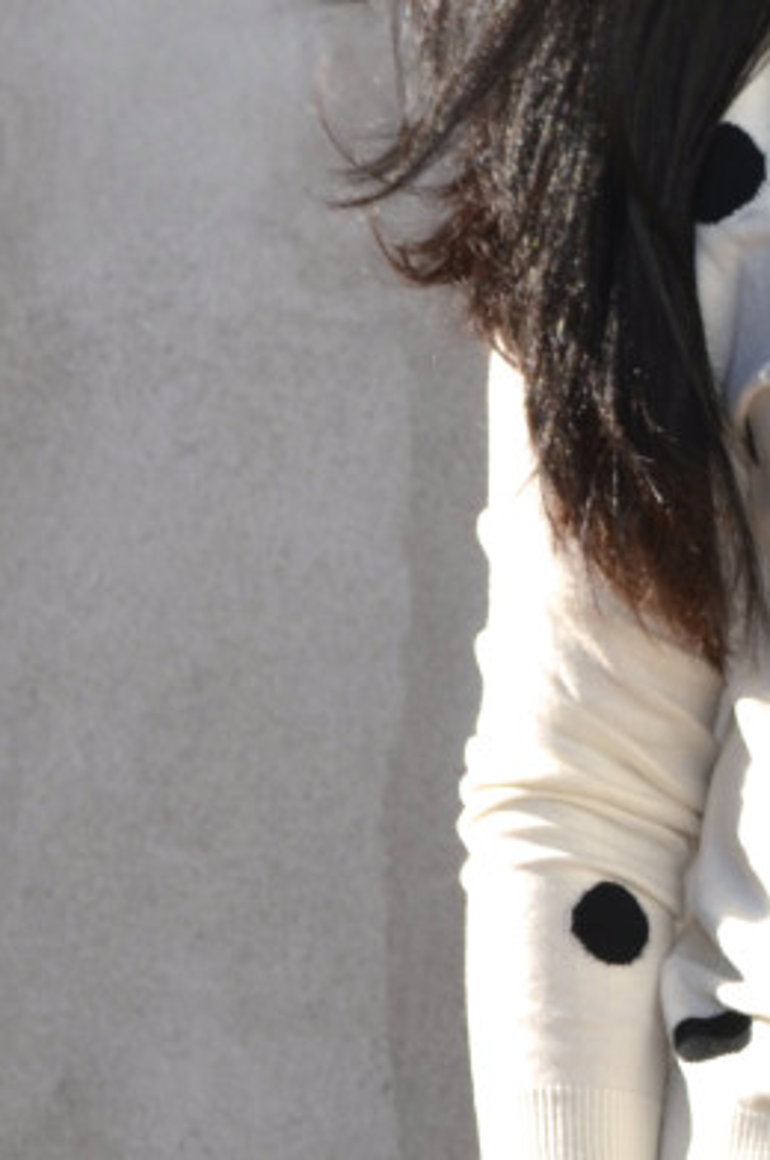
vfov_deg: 9.0
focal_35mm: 228
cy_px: 1224
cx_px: 1196
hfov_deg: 5.9
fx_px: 7340
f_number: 7.1
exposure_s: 1/200
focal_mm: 42
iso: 100
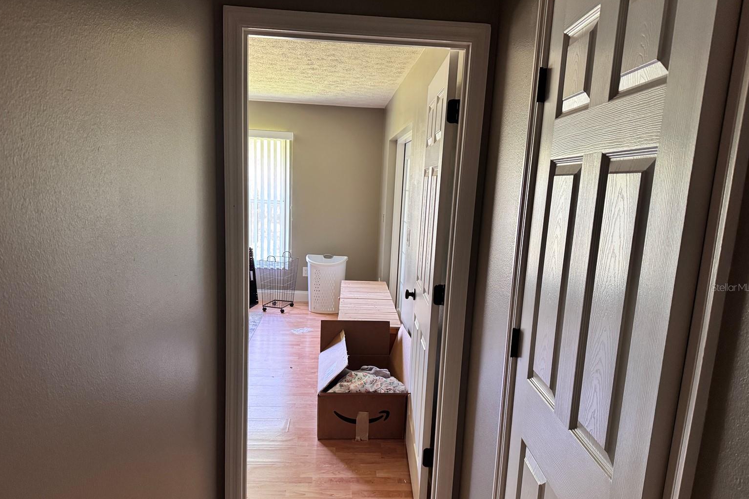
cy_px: 287
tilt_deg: -10.6
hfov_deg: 69.4
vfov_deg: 49.4
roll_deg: -2.0
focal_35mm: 26
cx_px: 367
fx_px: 541
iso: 400
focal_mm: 6.76
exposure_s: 1/60
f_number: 1.78
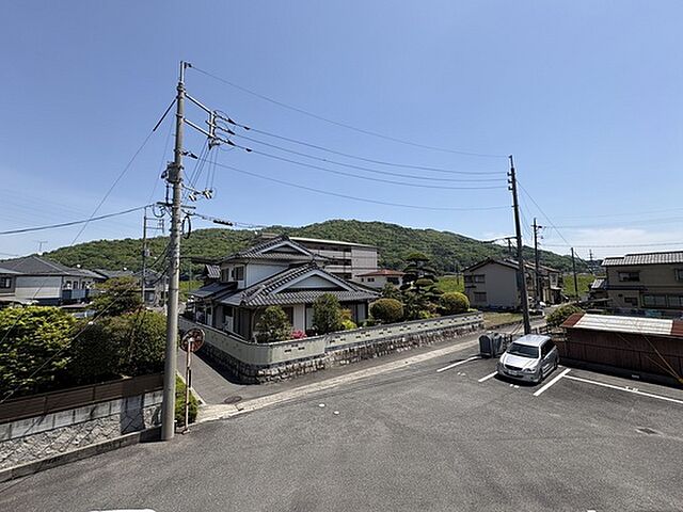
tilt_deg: +5.1
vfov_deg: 85.7
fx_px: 276
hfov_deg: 102.1
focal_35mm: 14
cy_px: 256
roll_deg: +0.4
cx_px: 342
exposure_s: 1/1748
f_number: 2.2
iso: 50
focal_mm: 2.22
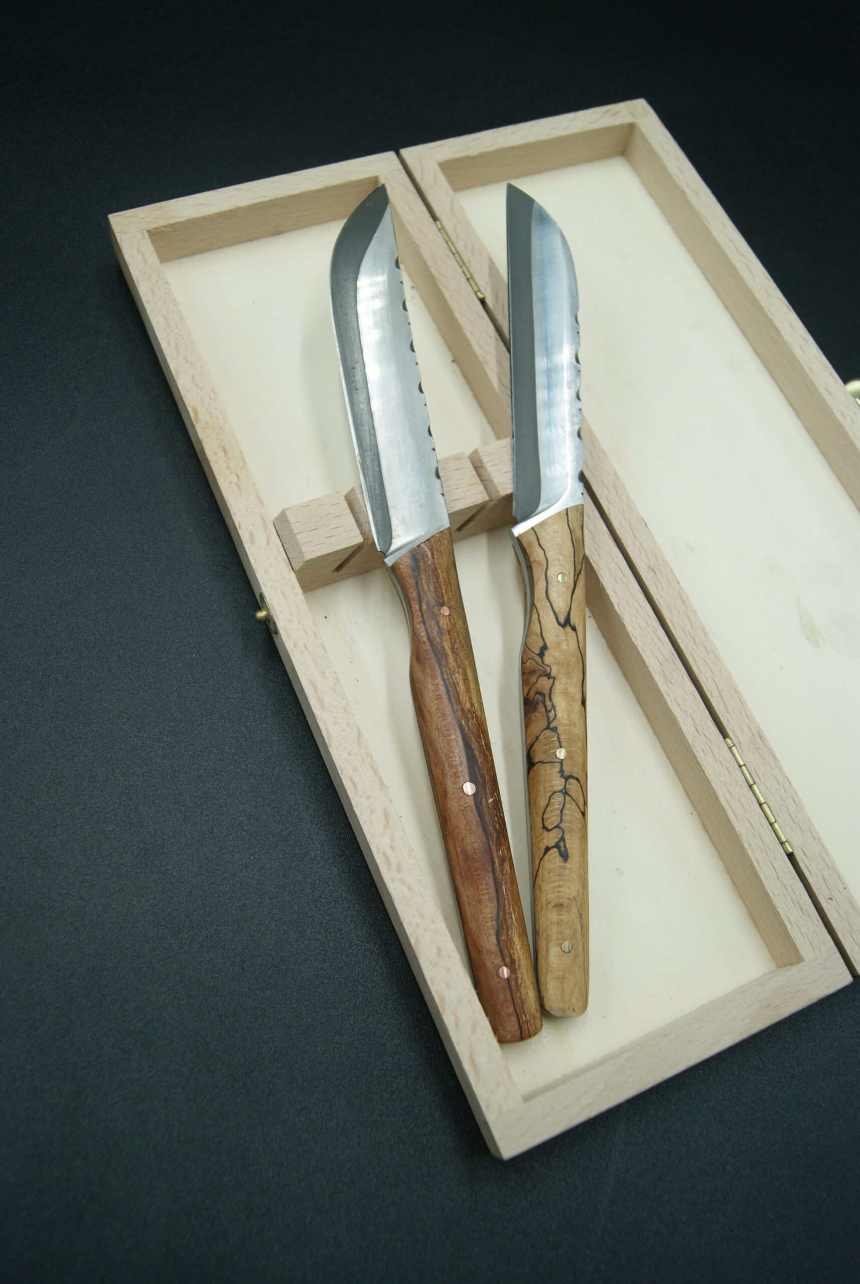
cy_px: 642
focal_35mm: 30
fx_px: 1072
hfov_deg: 43.7
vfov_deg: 61.9
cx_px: 430
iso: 100
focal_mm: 20
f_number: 5.6
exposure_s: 1/100
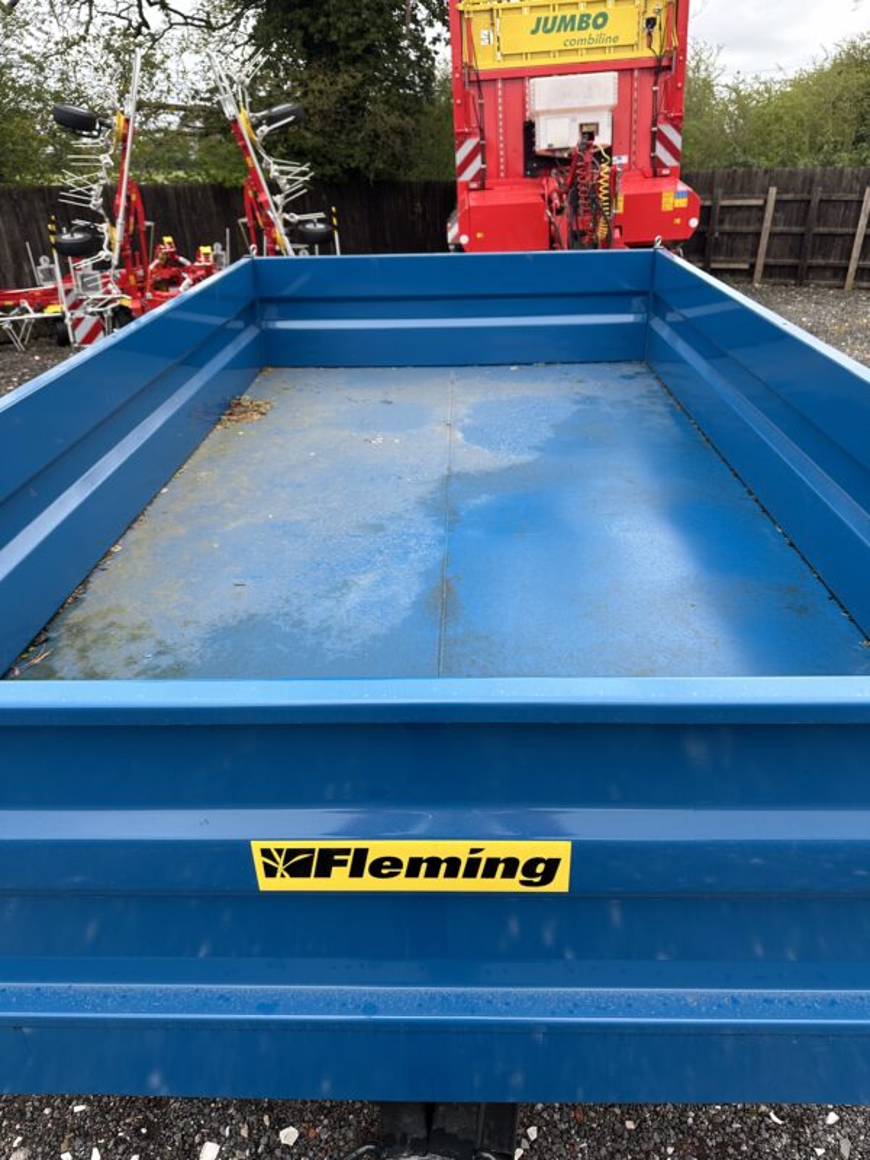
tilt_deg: -25.7
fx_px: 804
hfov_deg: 56.8
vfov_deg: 71.6
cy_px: 580
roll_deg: -0.6
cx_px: 435
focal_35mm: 24
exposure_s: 1/685
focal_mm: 6.86
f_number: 1.78
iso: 80
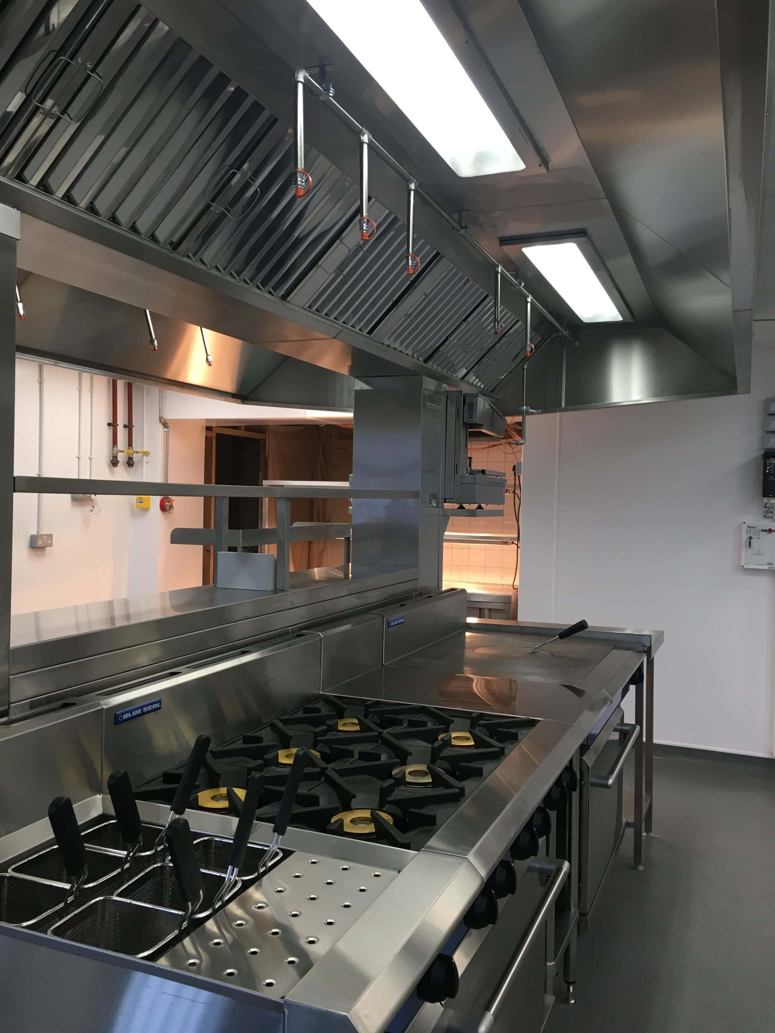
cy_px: 516
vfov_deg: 61.7
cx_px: 388
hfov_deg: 48.2
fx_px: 866
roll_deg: -1.8
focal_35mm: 29
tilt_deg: -1.2
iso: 32
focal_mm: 4.15
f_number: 2.2
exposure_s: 1/33
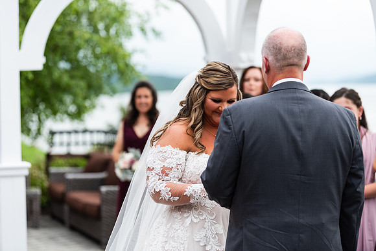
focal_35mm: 122
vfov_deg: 11.2
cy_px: 126
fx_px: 1274
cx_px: 188
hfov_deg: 16.8
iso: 64
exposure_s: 1/500
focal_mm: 122
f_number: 2.8
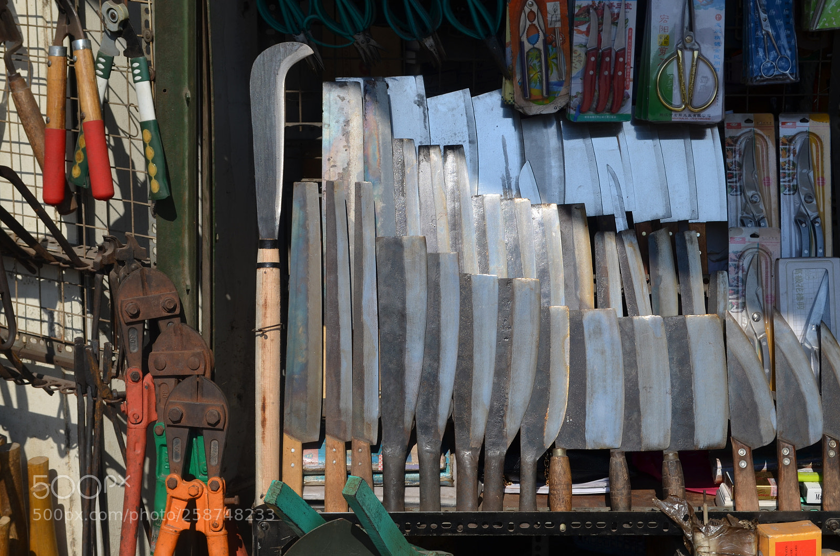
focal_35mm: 72
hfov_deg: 28.1
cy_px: 278
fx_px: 1676
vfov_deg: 18.8
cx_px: 420
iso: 100
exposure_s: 1/320
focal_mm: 48
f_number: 9
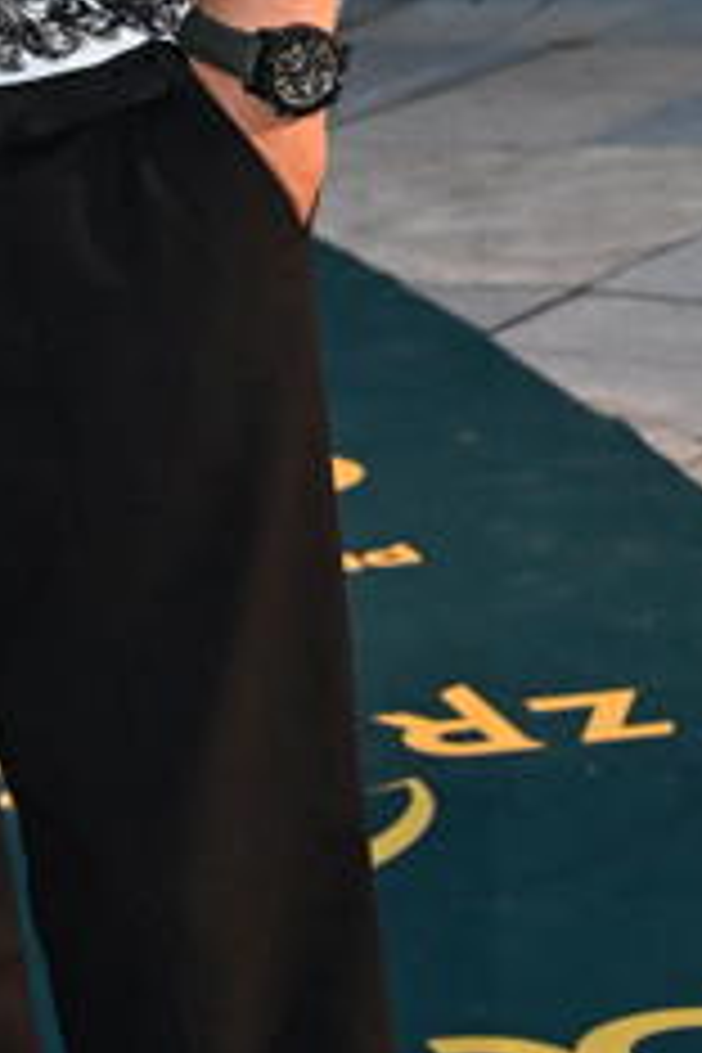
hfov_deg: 7.4
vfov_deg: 11.3
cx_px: -374
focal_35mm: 181
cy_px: 268
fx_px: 5294
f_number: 4.5
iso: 2500
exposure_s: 1/200
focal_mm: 41
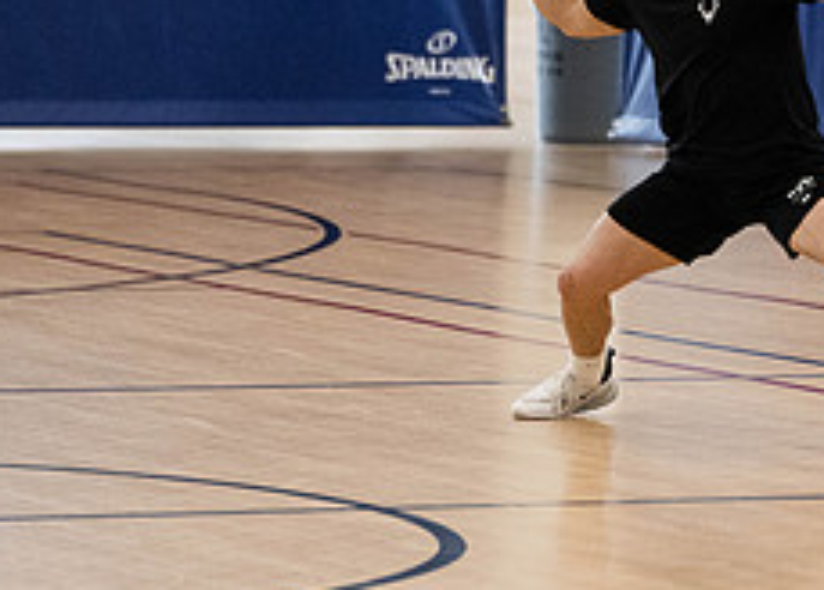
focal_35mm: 301
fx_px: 7050
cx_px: 915
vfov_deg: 4.8
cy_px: 263
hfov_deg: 6.7
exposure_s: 1/1000
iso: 4000
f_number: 2.8
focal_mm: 110
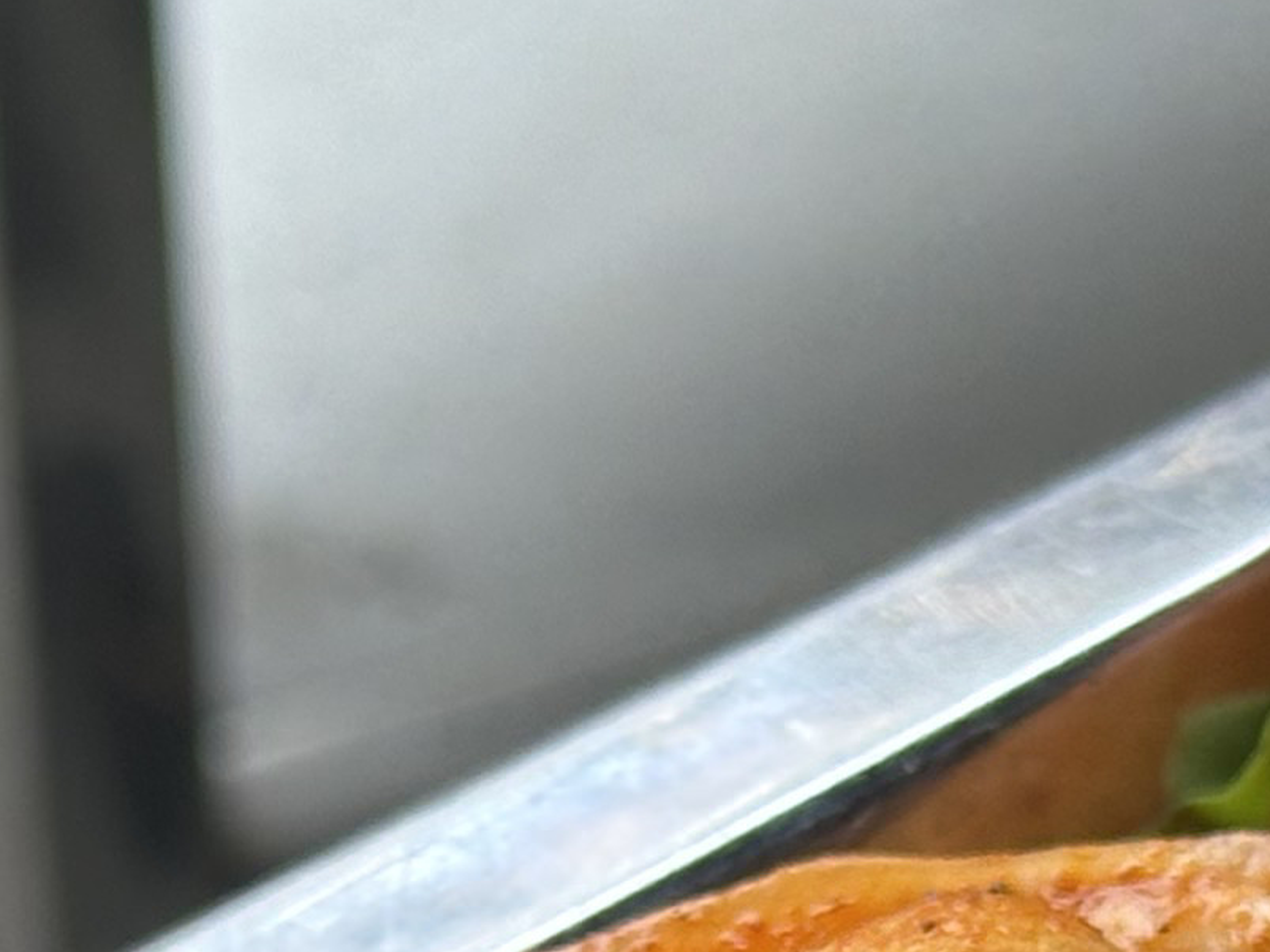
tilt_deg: -46.5
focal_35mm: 241
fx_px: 8841
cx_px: 936
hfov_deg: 8.2
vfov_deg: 6.0
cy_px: 1855
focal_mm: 6.9
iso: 80
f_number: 1.8
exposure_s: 1/100
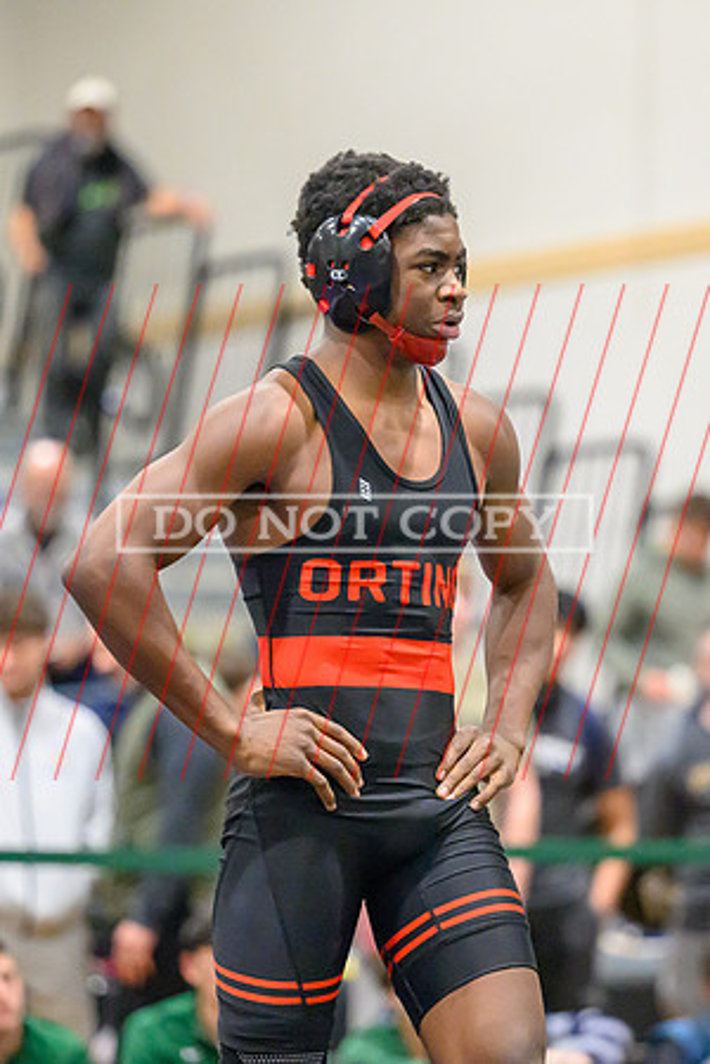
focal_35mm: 212
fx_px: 6283
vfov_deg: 9.7
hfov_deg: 6.5
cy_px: 531
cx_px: 433
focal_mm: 140
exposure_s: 1/800
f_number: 2.8
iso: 20000
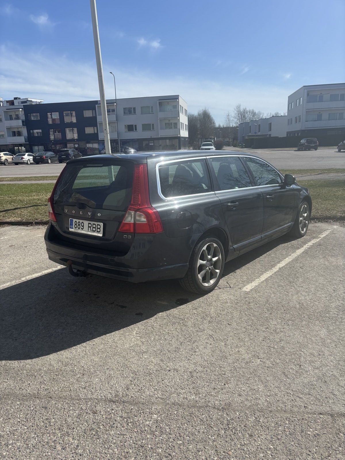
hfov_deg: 53.1
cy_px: 230
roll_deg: +3.4
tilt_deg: -18.5
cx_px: 172
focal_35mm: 26
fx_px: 346
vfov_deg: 67.3
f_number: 1.6
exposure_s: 1/3937
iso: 50
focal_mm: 5.96
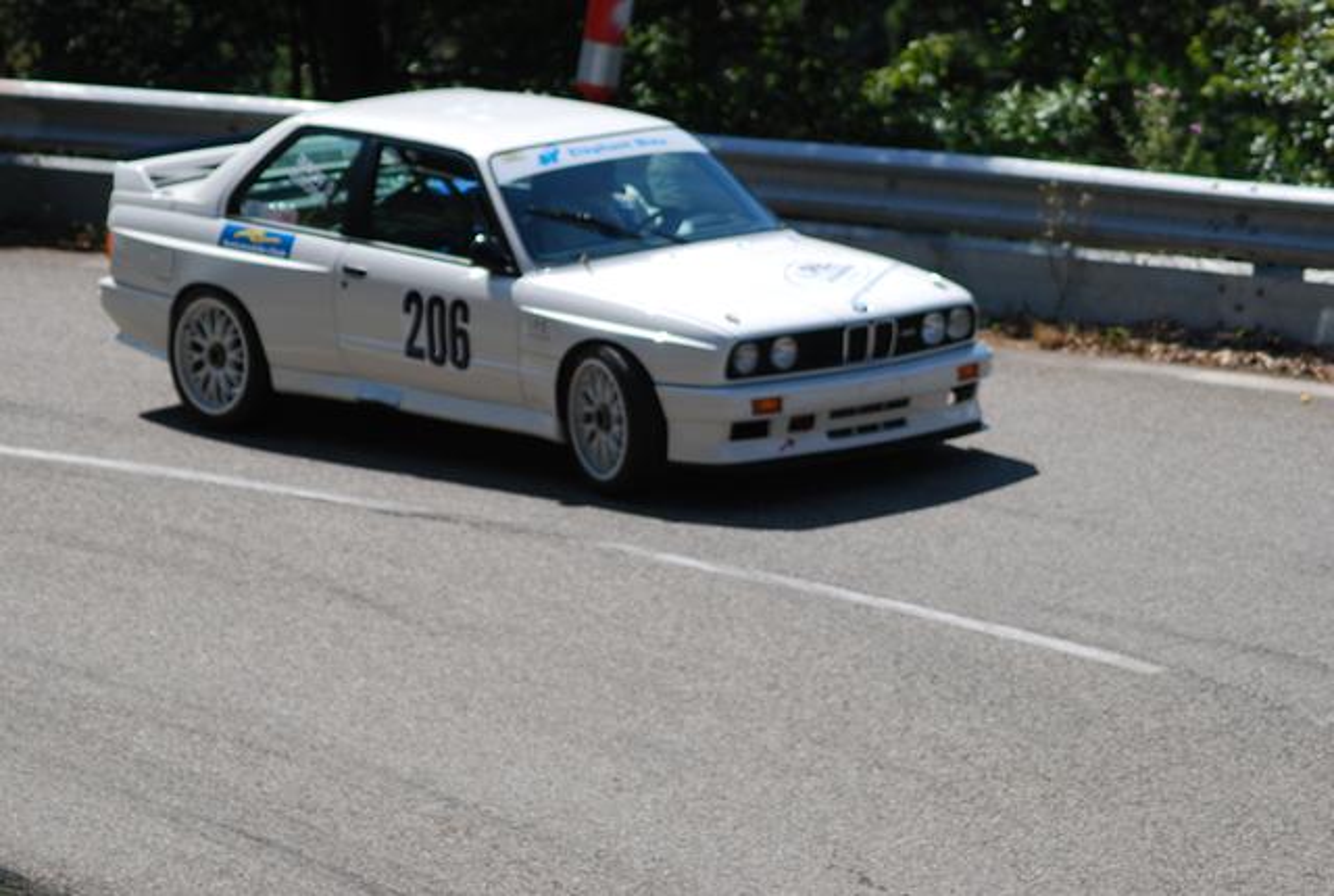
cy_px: 448
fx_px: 9193
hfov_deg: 8.3
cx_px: 667
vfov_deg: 5.6
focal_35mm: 248
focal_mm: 165
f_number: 5.3
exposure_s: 1/800
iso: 200
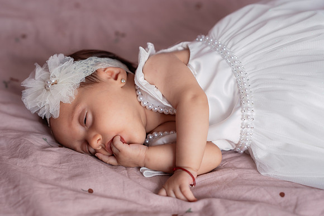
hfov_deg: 19.5
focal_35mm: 105
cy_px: 128
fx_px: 943
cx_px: 124
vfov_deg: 13.0
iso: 320
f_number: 2.5
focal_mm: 85
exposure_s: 1/320
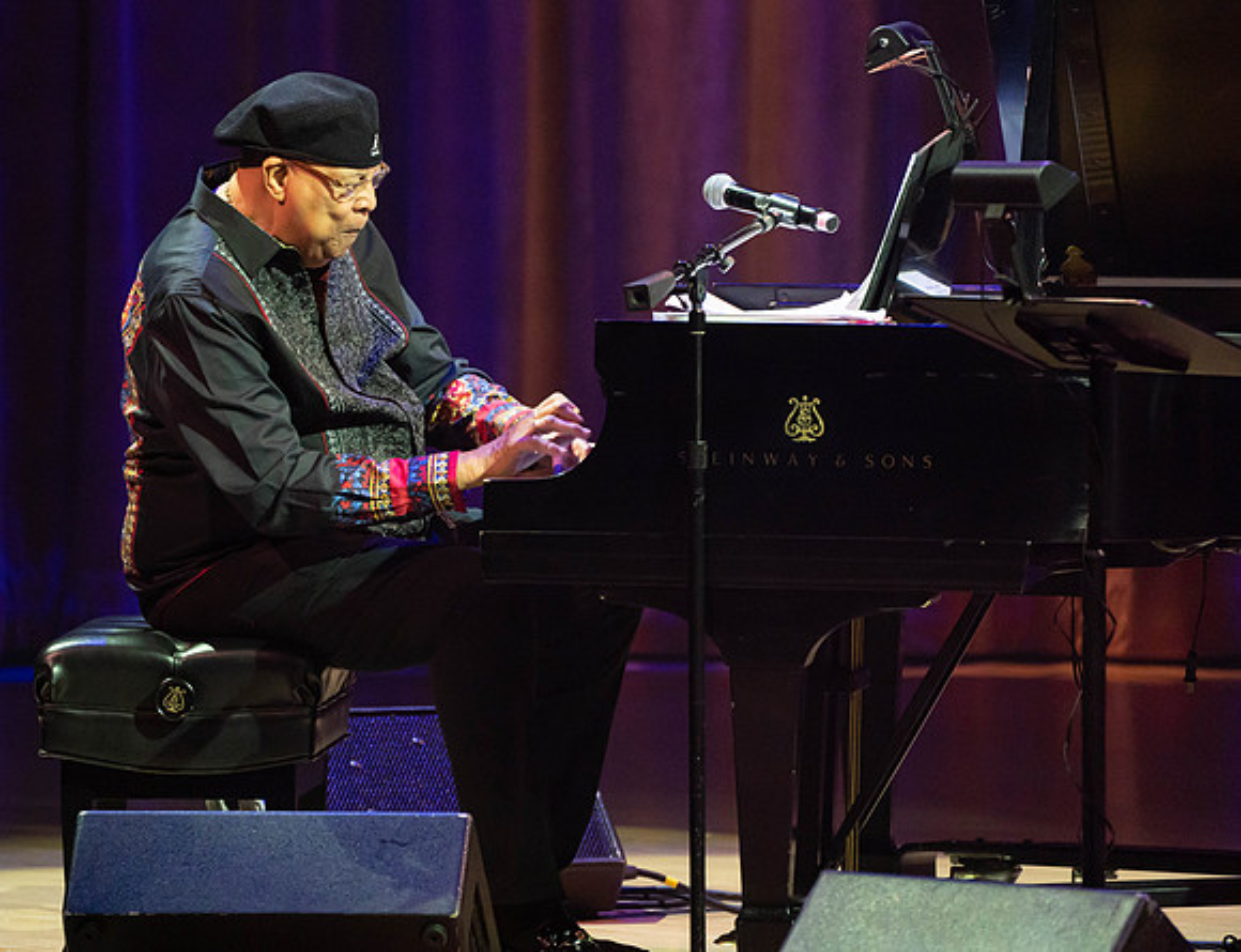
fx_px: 16810
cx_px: 484
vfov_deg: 3.2
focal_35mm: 465
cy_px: 448
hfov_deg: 4.2
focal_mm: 400
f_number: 5.6
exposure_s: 1/250
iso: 3200
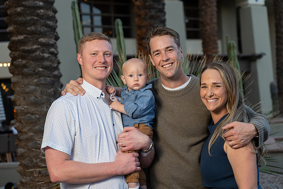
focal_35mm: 70
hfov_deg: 28.9
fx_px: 550
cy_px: 94
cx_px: 142
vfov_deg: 19.5
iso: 800
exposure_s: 1/200
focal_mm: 68
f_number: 4
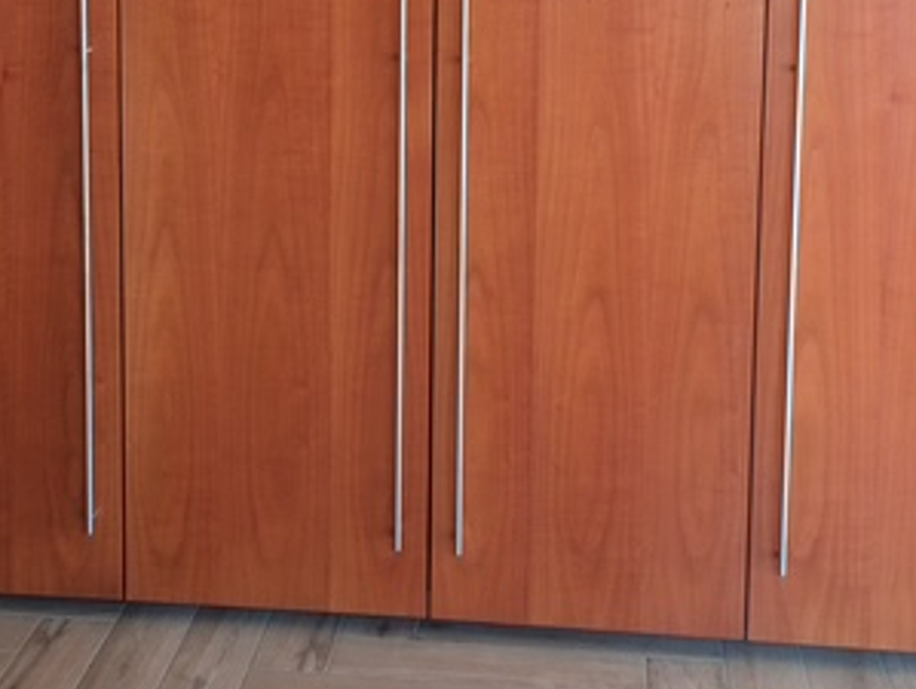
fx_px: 1643
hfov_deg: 31.1
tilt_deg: -10.3
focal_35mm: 62
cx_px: 407
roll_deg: -0.1
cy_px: 52
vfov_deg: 23.0
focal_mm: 4.15
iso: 32
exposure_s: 1/33
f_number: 2.2
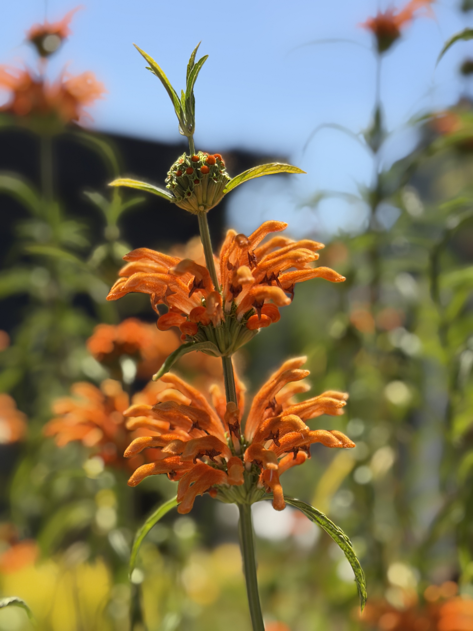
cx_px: 236
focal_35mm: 48
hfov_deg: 30.3
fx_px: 875
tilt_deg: +3.1
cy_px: 316
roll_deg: -5.0
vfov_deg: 39.7
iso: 64
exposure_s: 1/3534
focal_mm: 6.76
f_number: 1.78
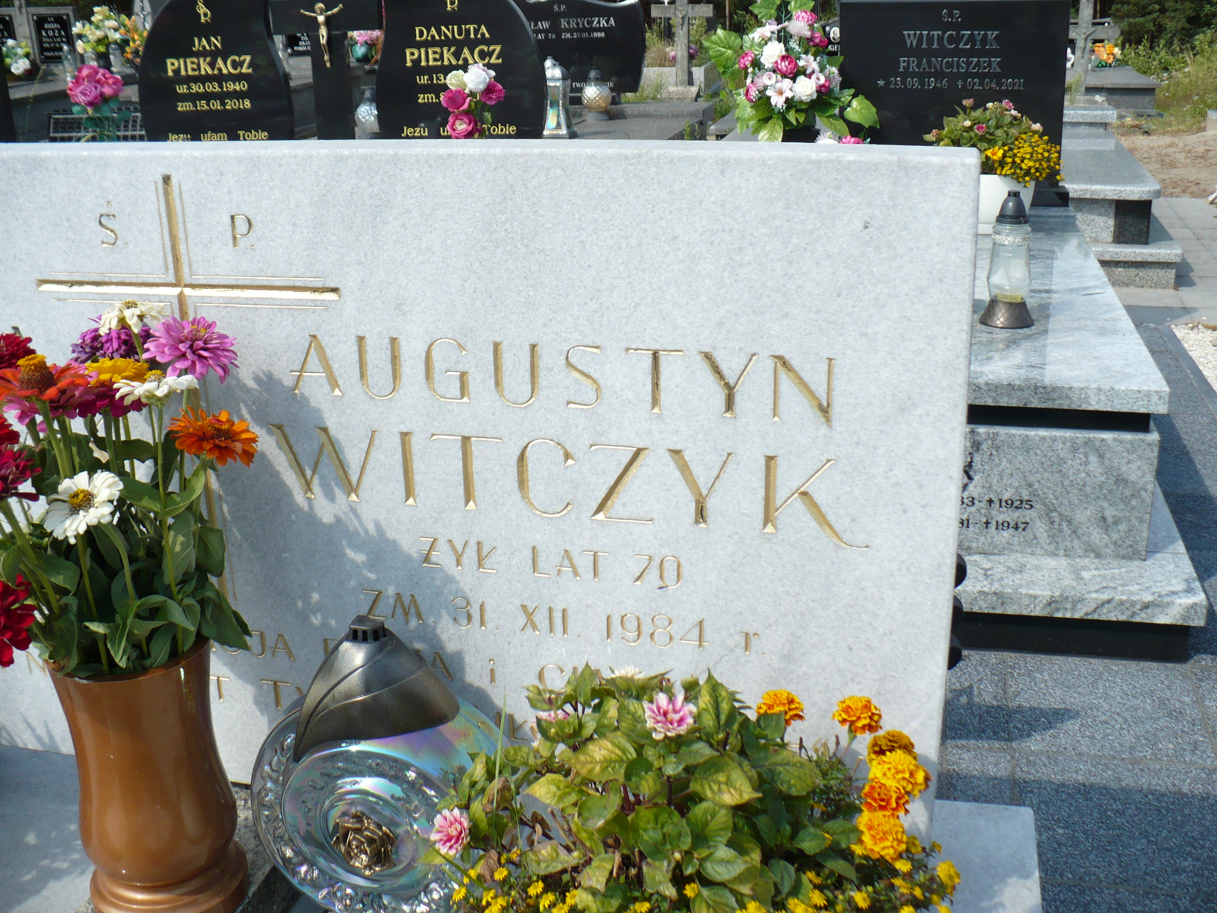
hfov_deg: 50.1
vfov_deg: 38.7
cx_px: 608
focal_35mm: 37
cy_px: 456
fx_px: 1301
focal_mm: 6.1
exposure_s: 1/1000
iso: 100
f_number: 2.8
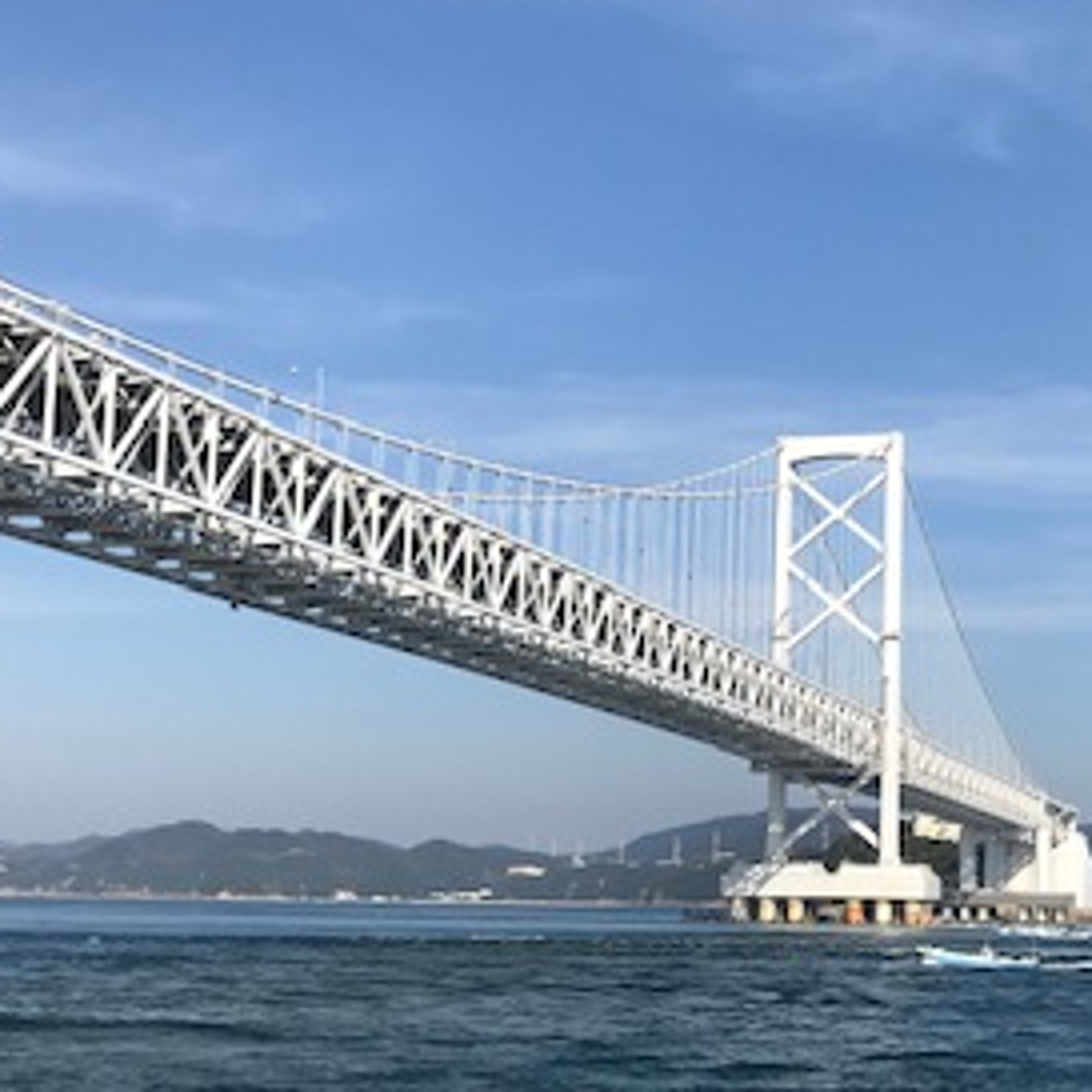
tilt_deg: +9.6
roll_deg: +1.0
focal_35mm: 58
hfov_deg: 28.9
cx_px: 872
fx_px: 2070
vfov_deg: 29.5
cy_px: 580
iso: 20
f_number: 1.8
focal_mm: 3.99
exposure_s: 1/3195
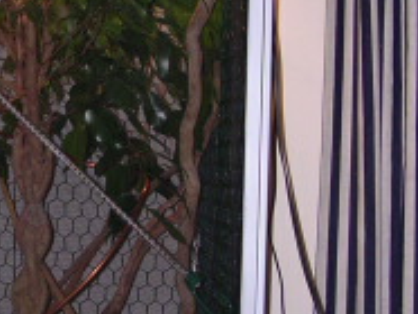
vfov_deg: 15.1
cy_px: 135
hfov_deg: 19.6
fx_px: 1185
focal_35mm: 98
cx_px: 43
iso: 136
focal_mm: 5.8
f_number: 2.8
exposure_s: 1/60.1
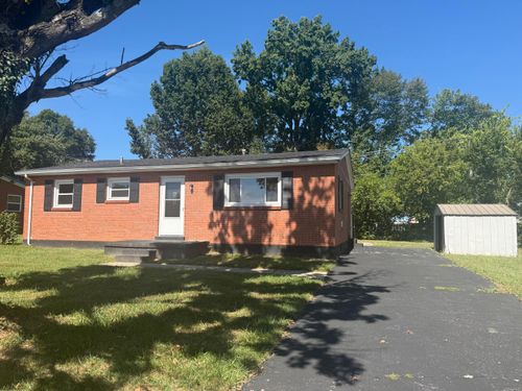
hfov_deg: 71.6
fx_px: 362
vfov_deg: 56.8
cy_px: 196
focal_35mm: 24
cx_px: 261
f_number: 1.78
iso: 100
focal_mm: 6.76
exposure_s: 1/3021
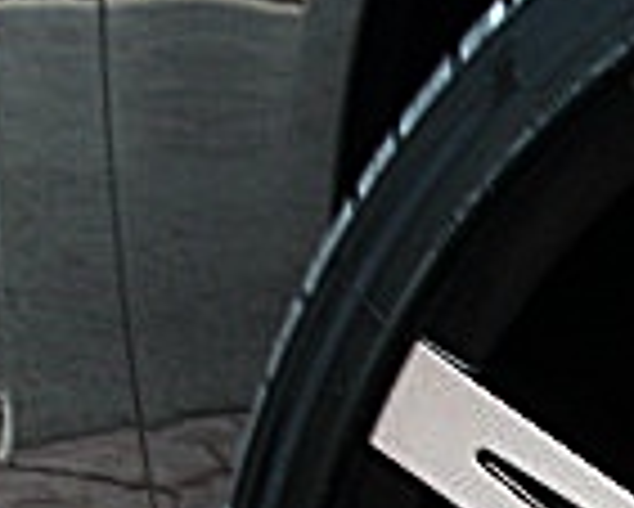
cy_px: 863
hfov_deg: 11.7
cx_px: 868
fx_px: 2986
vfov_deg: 9.3
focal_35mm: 159
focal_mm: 6.3
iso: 200
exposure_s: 1/60
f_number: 2.8
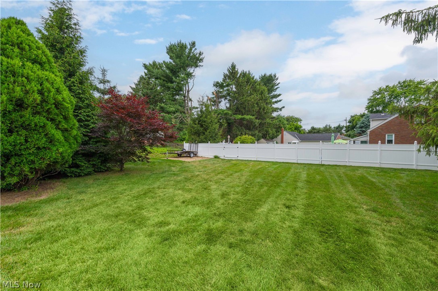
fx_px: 170
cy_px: 146
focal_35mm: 14
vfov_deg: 81.1
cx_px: 219
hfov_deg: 104.3
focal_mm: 14
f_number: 8
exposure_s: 1/500
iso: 250
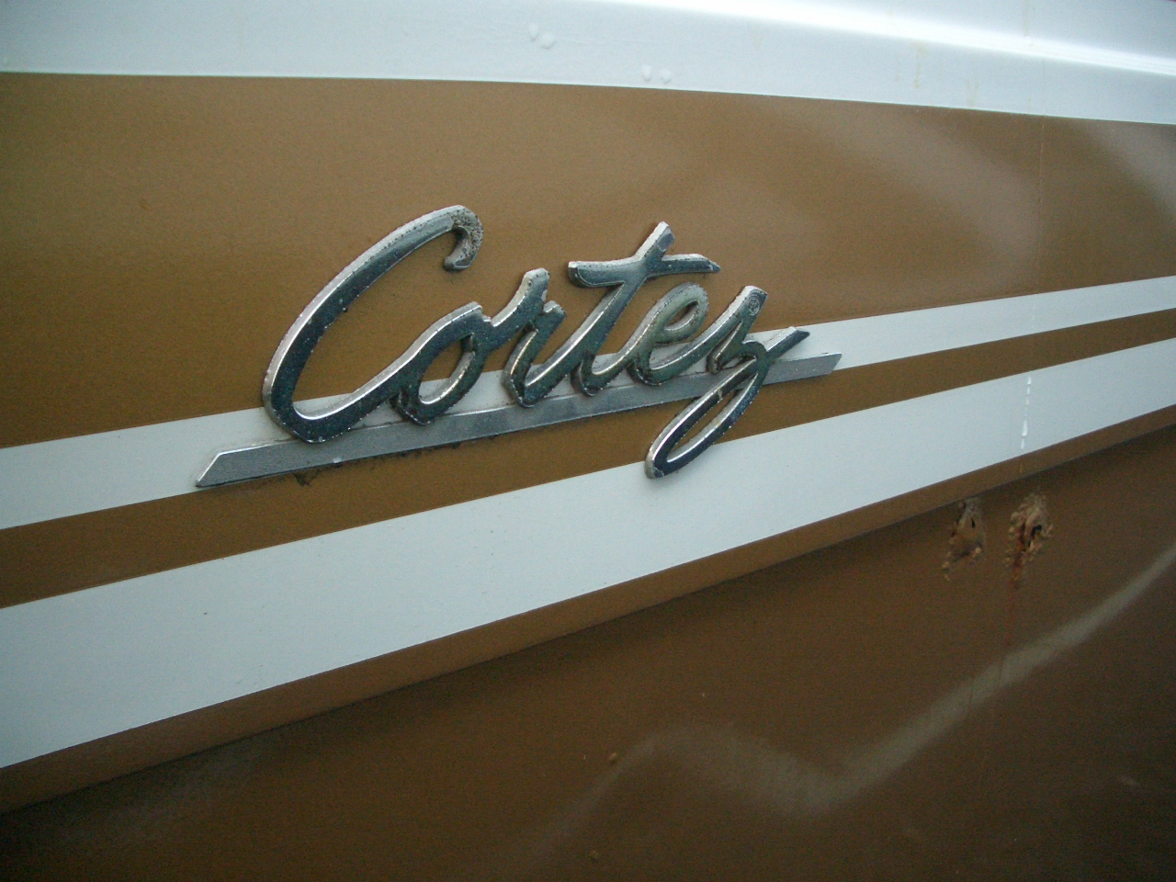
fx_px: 1189
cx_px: 588
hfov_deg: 52.6
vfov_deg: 40.7
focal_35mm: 35
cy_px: 441
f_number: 2.6
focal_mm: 5.8
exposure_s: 1/80
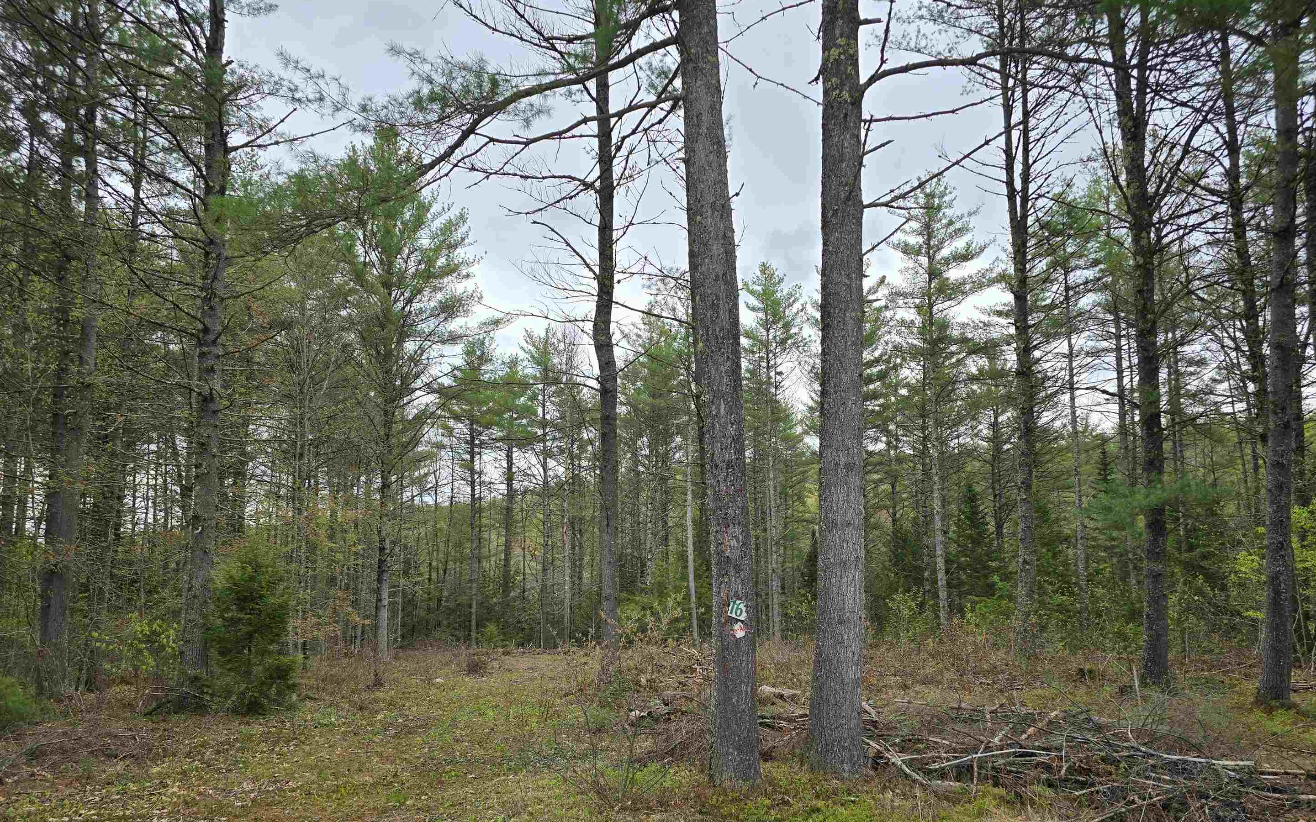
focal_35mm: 26
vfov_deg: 47.3
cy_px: 501
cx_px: 664
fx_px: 932
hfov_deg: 70.4
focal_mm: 6.3
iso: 12
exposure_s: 1/247
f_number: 1.7
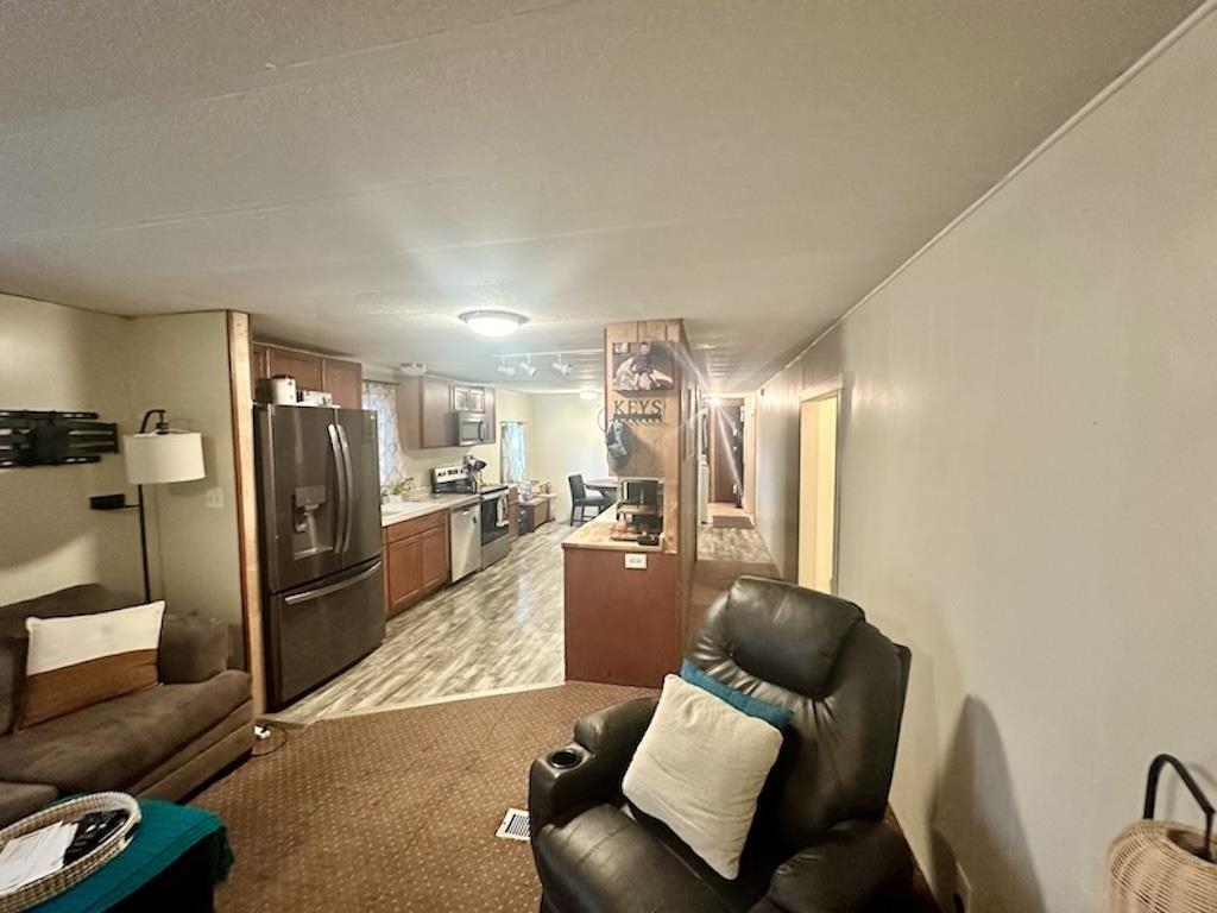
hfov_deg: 102.1
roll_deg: -0.3
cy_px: 456
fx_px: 492
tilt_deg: -3.0
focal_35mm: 14
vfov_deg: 85.7
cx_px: 608
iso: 640
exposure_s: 1/60
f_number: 2.2
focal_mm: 2.22
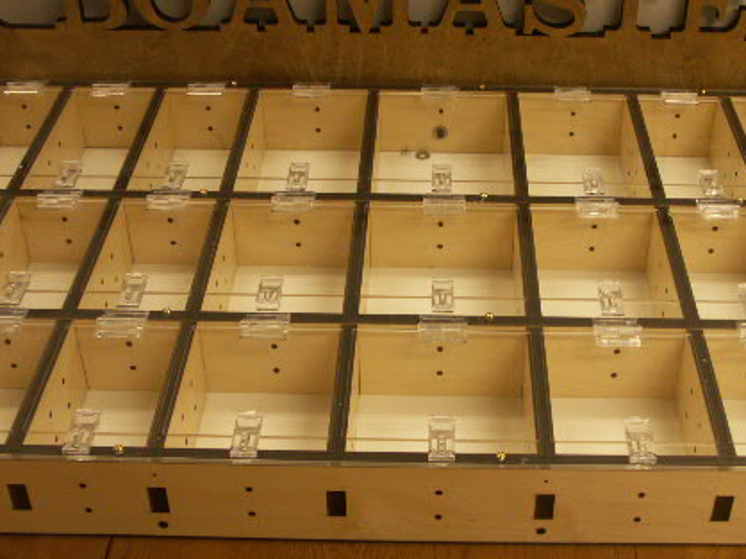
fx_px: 1055
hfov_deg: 38.7
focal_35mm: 49
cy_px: 170
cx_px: 453
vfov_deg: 29.4
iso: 100
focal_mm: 8.34
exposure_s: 1/25
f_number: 2.8
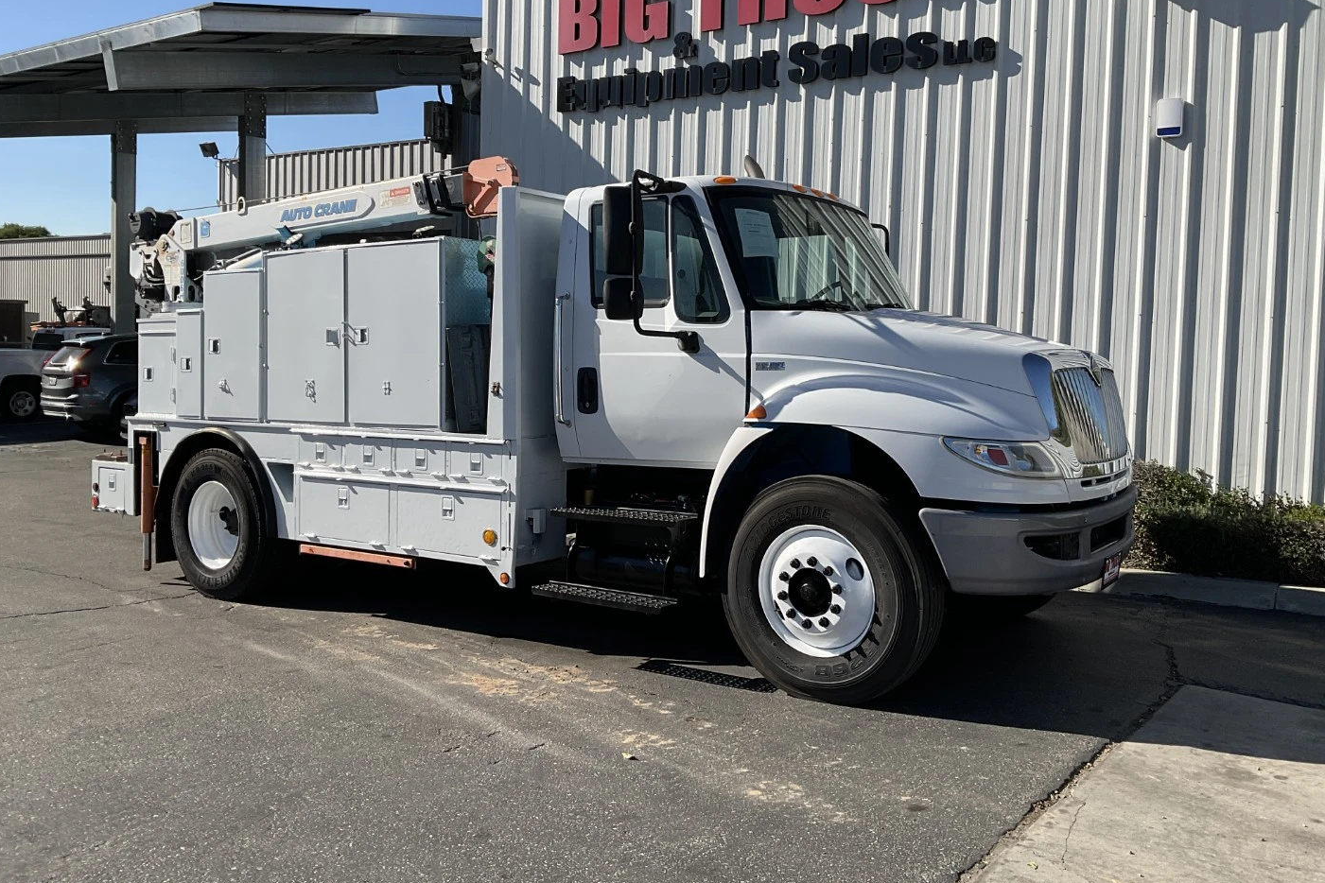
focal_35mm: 31
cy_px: 376
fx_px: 1141
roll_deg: -1.7
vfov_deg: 42.2
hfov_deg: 60.3
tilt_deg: -2.8
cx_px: 675
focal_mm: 3
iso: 16
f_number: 1.8
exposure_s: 1/2227
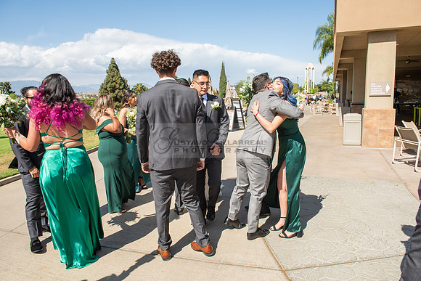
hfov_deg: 73.7
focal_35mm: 24
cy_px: 140
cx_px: 210
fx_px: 281
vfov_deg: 53.2
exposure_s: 1/200
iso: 100
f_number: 8
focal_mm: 24
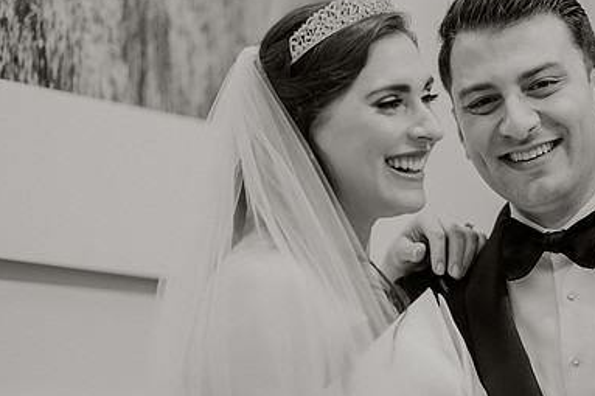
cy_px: 228
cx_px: 433
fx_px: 2627
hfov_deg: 12.9
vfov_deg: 8.6
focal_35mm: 159
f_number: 1.8
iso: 800
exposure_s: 1/400
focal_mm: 105
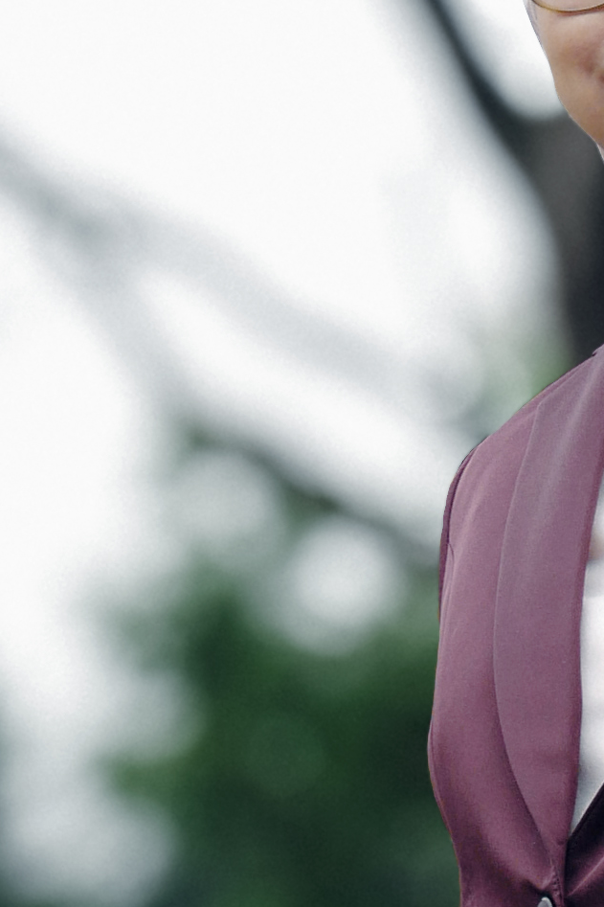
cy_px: 1004
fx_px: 8131
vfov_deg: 6.4
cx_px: 868
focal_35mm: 323
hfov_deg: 4.2
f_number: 5.6
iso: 200
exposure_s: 1/200
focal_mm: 32
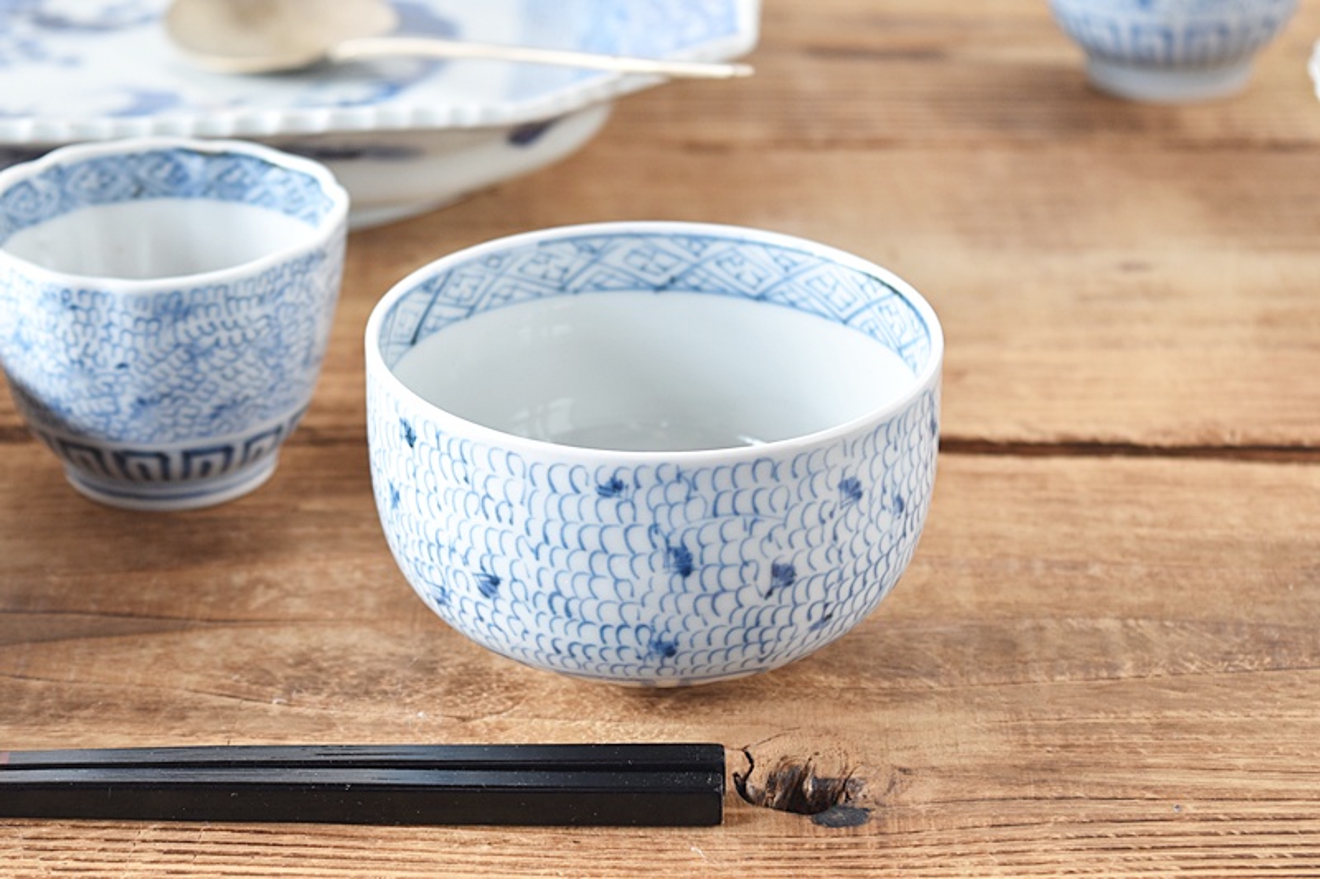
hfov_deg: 24.6
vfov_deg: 16.5
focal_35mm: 82
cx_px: 660
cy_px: 440
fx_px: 3024
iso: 200
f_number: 5.6
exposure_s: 1/3
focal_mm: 55
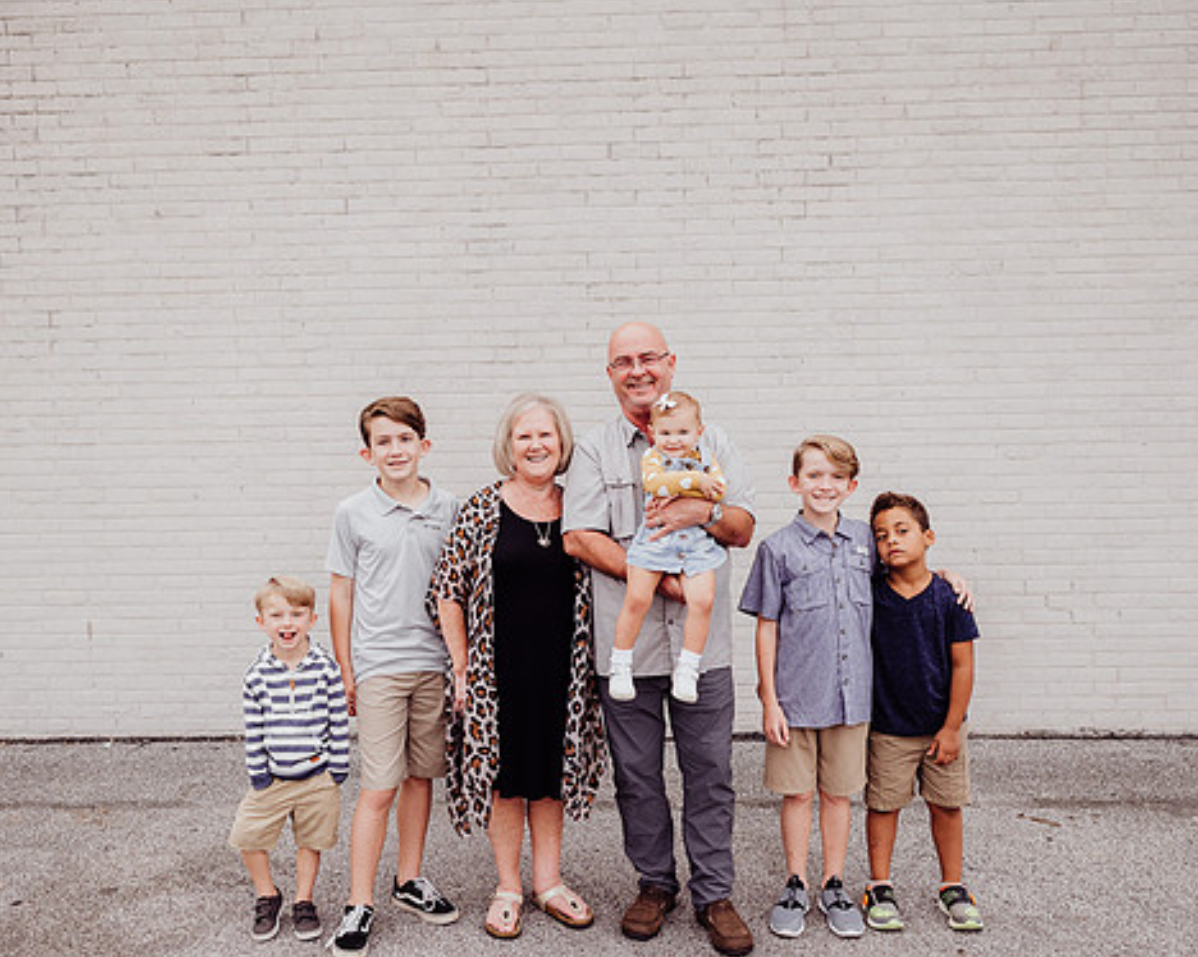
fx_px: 1099
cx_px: 575
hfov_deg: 57.2
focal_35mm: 31
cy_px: 538
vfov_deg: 47.0
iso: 200
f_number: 2.5
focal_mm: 24
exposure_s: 1/200
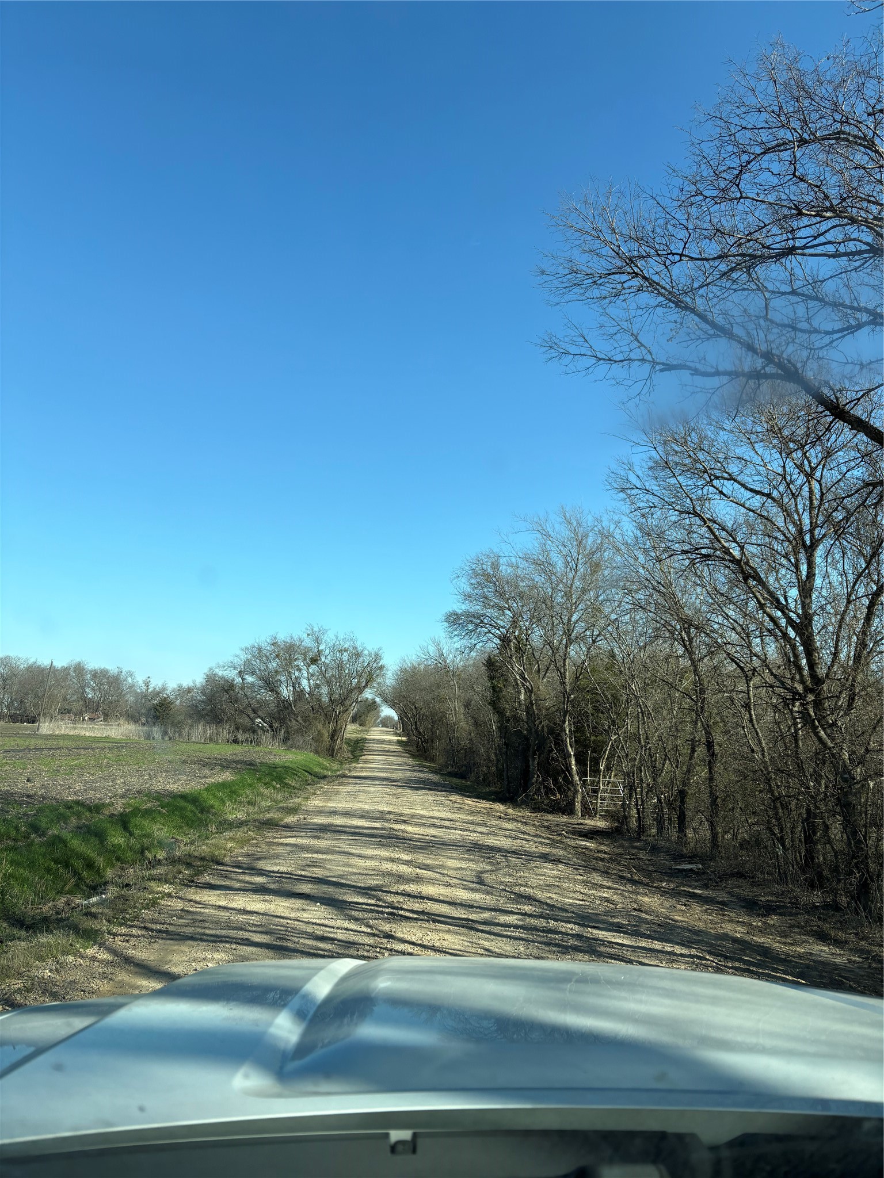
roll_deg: -2.1
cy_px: 589
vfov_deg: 67.3
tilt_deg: +9.6
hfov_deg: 53.1
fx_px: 885
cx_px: 442
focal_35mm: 26
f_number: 1.6
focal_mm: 5.96
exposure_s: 1/1901
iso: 50
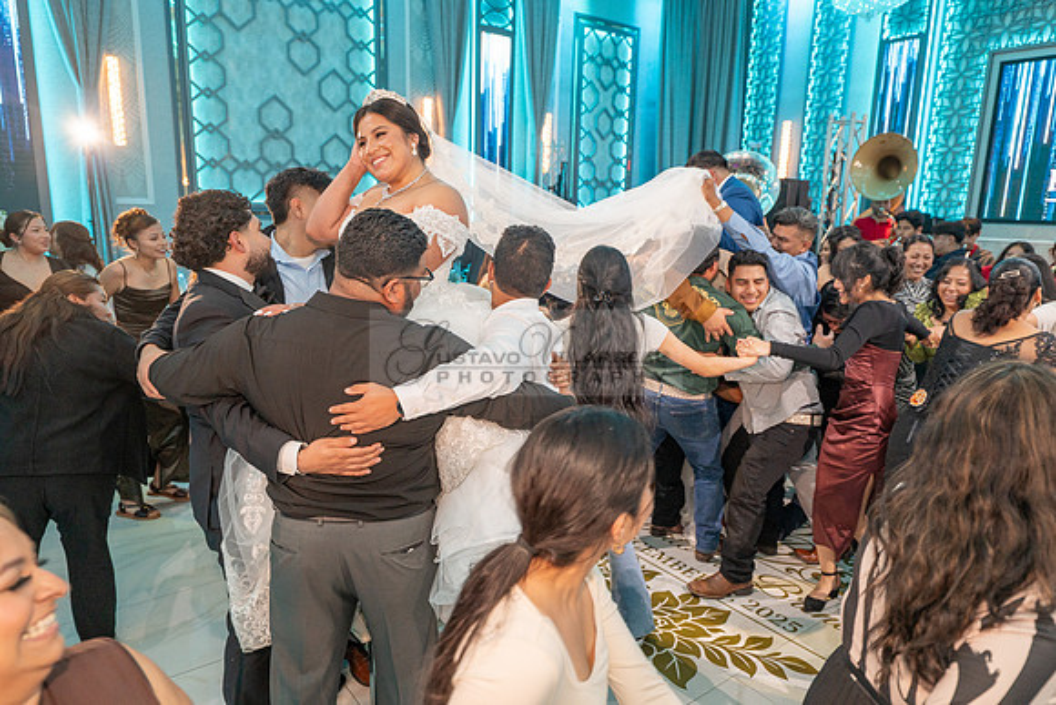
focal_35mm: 24
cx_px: 528
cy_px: 352
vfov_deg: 53.2
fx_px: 704
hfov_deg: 73.7
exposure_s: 1/200
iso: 1000
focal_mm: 24
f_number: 3.5
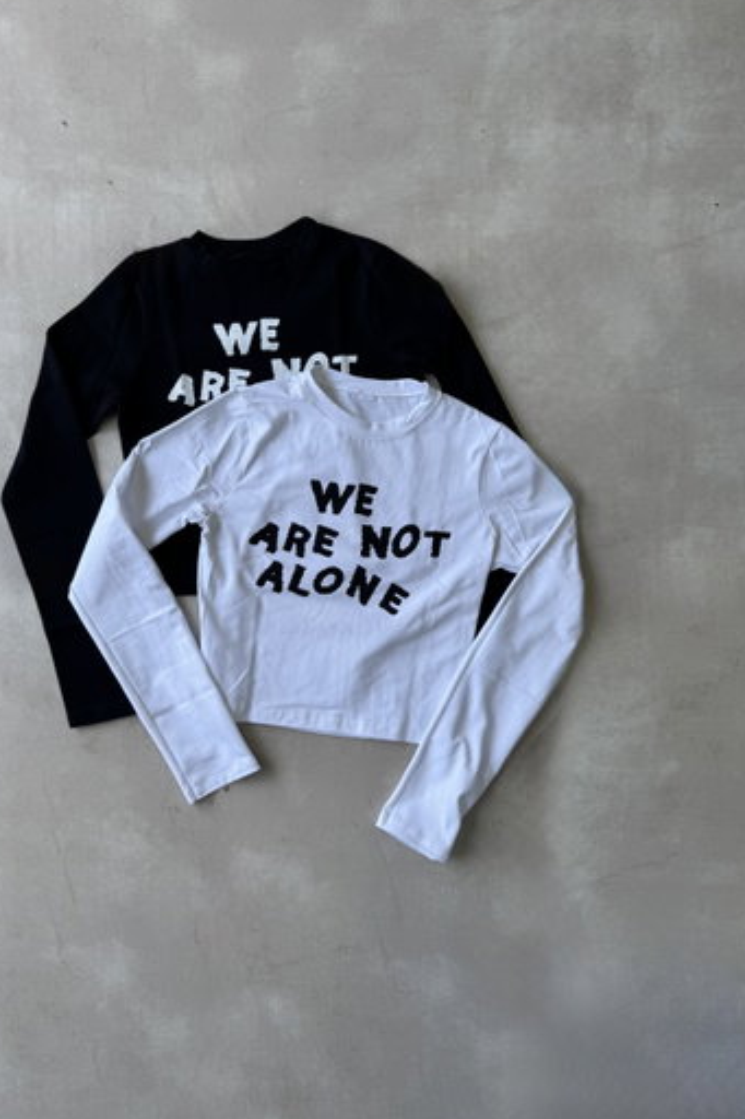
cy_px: 550
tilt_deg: -88.2
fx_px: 808
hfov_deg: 49.4
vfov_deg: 69.4
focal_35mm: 26
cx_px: 317
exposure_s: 1/121
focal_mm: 6.76
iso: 50
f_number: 1.78
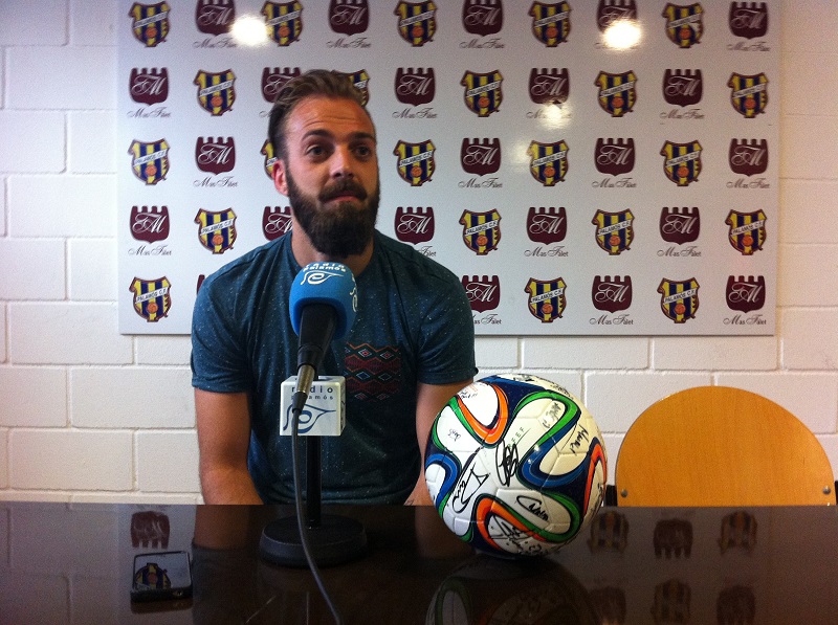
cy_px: 312
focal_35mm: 35
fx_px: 846
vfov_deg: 40.6
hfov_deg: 52.7
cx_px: 419
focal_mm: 3.85
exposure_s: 1/17
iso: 200
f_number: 2.8
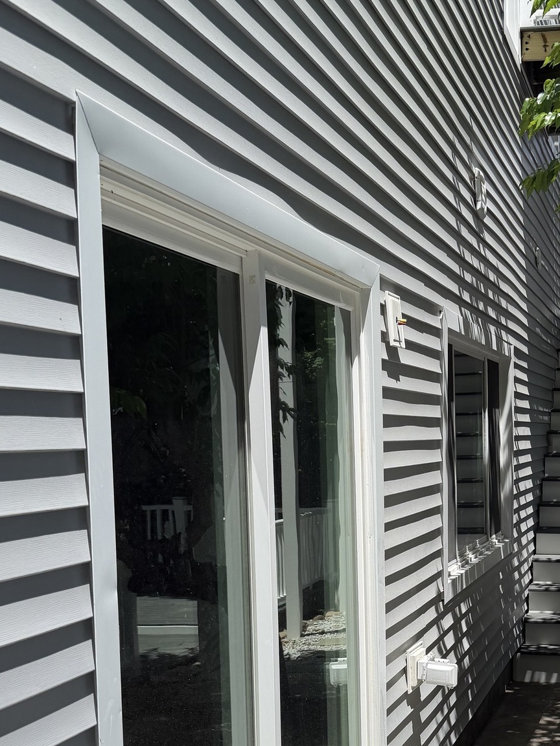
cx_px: 500
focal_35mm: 48
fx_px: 1035
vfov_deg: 39.0
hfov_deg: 29.1
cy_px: 519
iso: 80
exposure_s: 1/5319
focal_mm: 6.76
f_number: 1.78
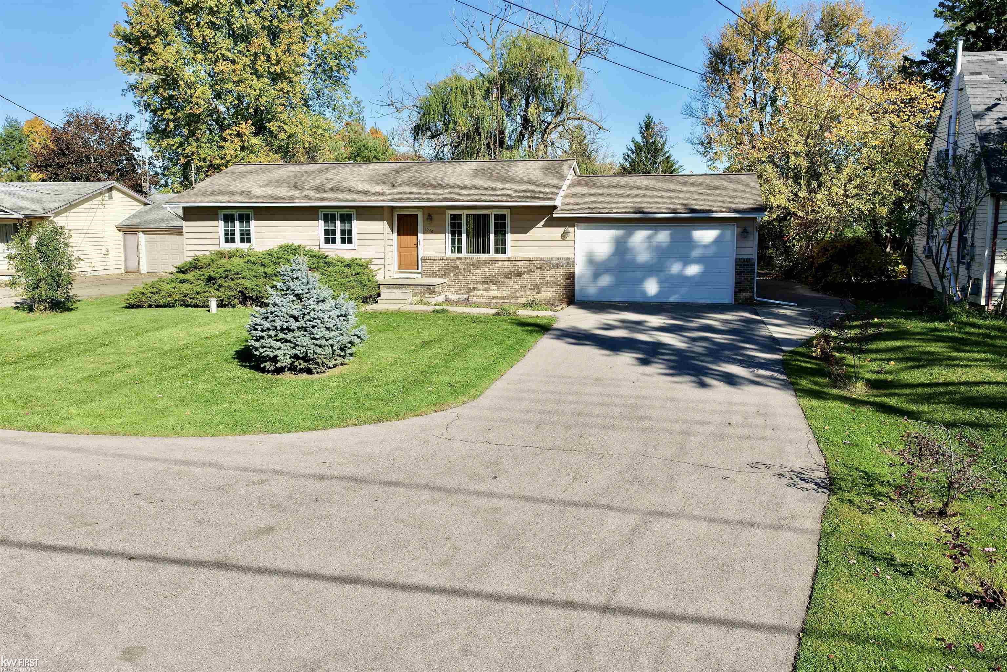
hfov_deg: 65.5
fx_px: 783
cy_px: 336
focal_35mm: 28
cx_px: 504
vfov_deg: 46.4
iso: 100
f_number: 2.8
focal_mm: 14.45
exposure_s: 1/800
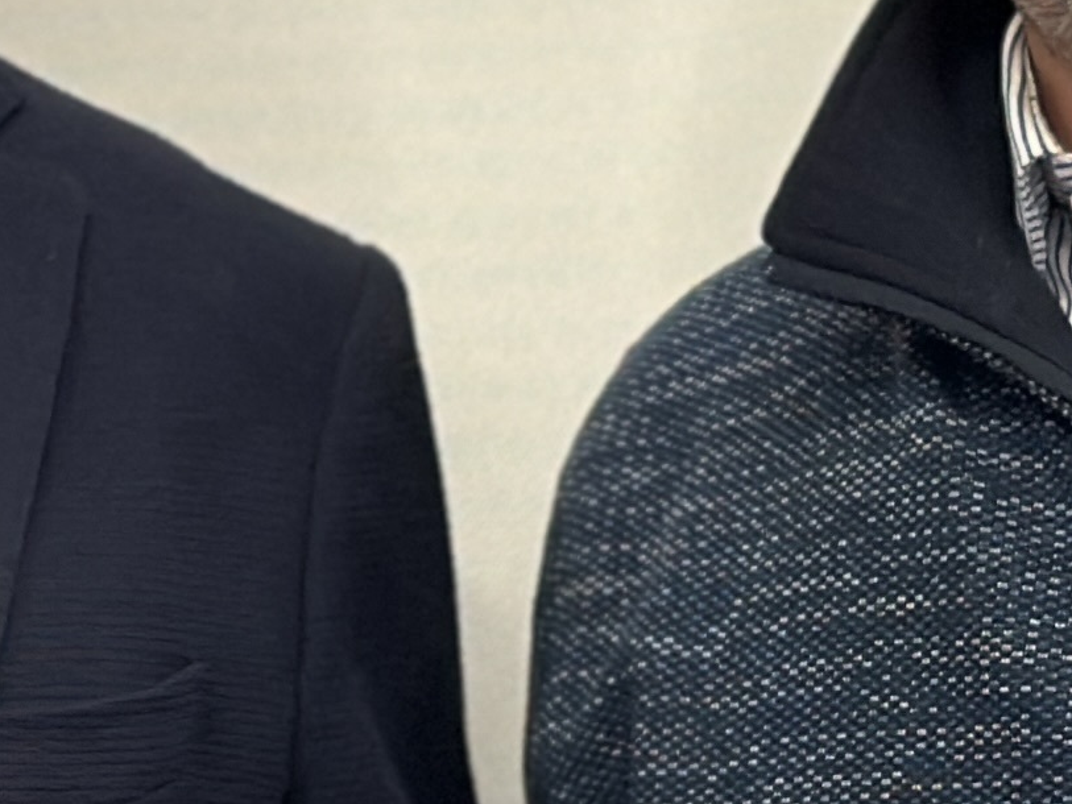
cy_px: 248
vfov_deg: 6.2
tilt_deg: -4.4
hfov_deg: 8.2
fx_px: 7372
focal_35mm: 238
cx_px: -425
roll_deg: -0.4
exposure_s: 1/50
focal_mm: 6.86
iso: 200
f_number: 1.78
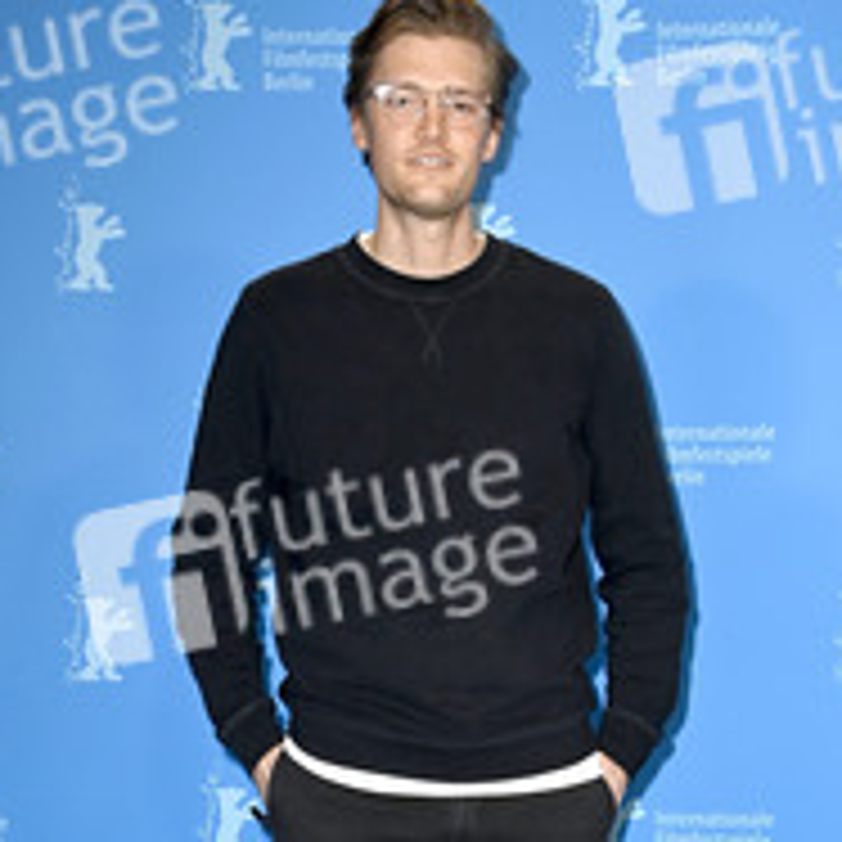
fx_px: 2394
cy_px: 783
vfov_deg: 19.5
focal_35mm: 87
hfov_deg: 19.9
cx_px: 437
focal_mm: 48
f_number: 5.6
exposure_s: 1/250
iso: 800
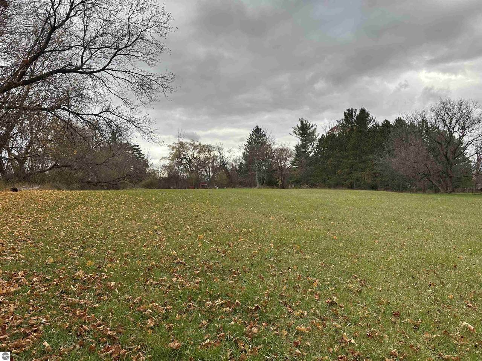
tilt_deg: +2.5
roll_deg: +1.7
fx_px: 334
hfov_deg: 71.6
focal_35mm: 24
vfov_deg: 56.8
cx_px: 241
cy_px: 180
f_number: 1.78
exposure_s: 1/894
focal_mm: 6.86
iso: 80
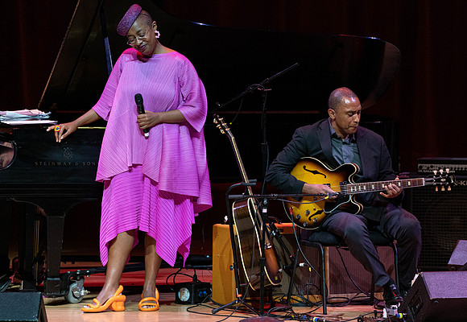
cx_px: 265
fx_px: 5890
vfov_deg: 3.1
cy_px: 177
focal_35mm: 449
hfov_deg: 4.5
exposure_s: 1/320
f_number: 8
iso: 4000
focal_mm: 400
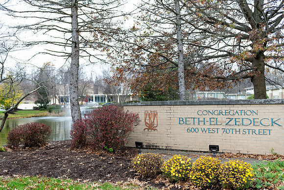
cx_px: 142
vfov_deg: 35.1
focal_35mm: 38
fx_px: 300
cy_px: 95
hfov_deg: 50.7
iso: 200
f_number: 3.5
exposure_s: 1/160
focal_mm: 38
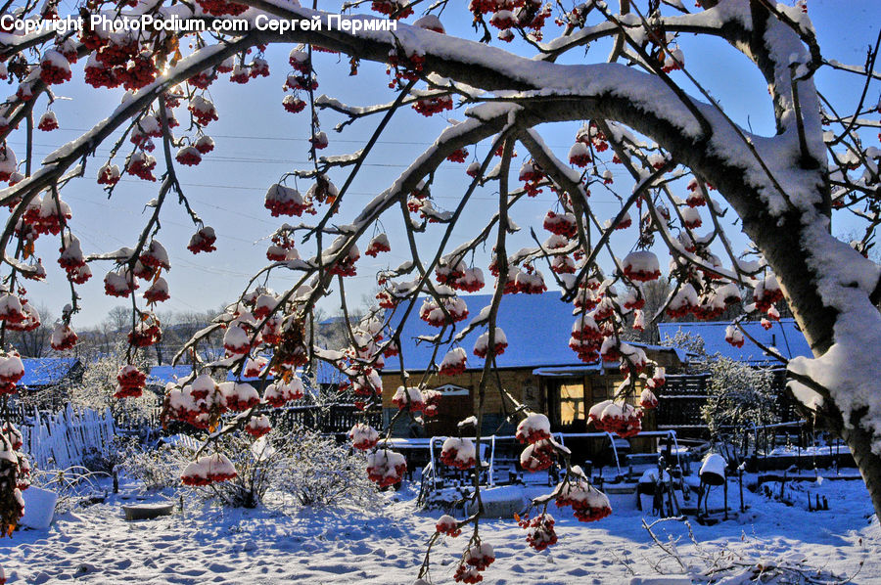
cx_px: 440
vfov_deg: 31.8
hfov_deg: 46.4
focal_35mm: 42
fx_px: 1027
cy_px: 292
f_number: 16
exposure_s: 1/1000
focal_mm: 28
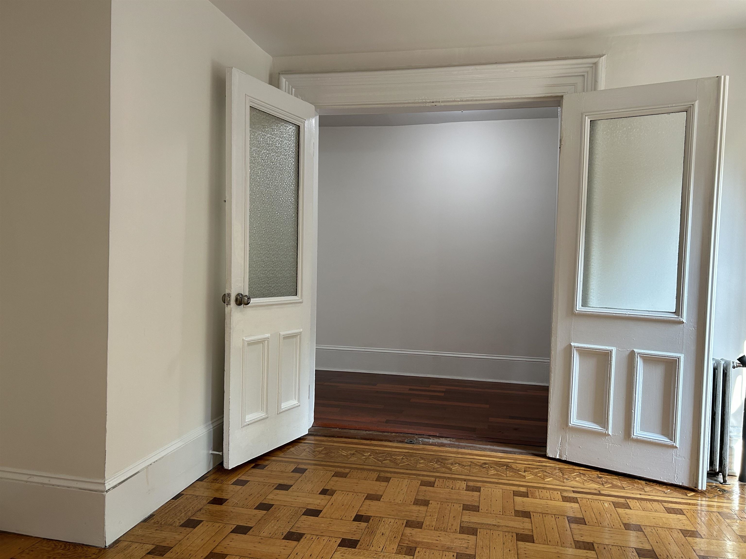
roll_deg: -1.3
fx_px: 560
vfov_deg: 53.1
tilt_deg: -1.4
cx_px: 373
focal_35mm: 26
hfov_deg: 67.3
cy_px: 280
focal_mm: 5.7
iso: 125
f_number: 1.5
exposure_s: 1/120
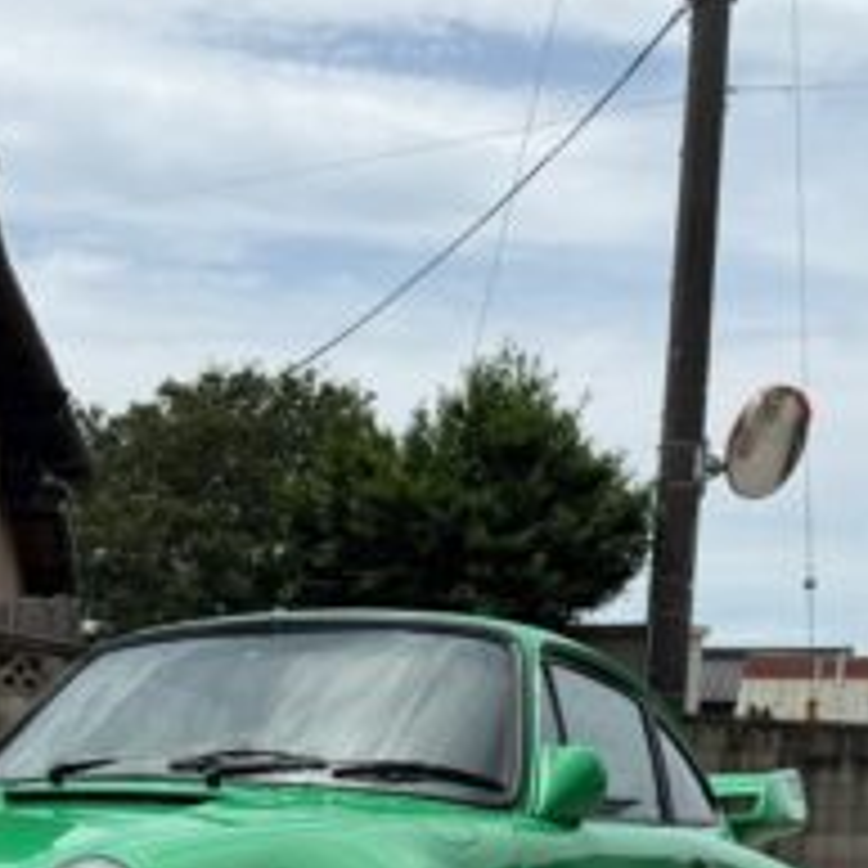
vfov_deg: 23.8
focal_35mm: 66
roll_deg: -1.2
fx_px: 1872
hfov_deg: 25.7
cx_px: 202
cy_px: 1039
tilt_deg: -6.4
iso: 80
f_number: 1.78
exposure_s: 1/7353
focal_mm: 6.76
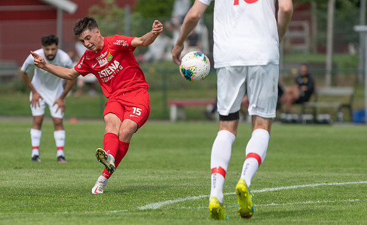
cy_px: 109
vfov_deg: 3.0
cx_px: 124
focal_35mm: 433
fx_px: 4304
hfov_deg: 4.9
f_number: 3.2
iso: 125
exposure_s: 1/1600
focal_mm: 200
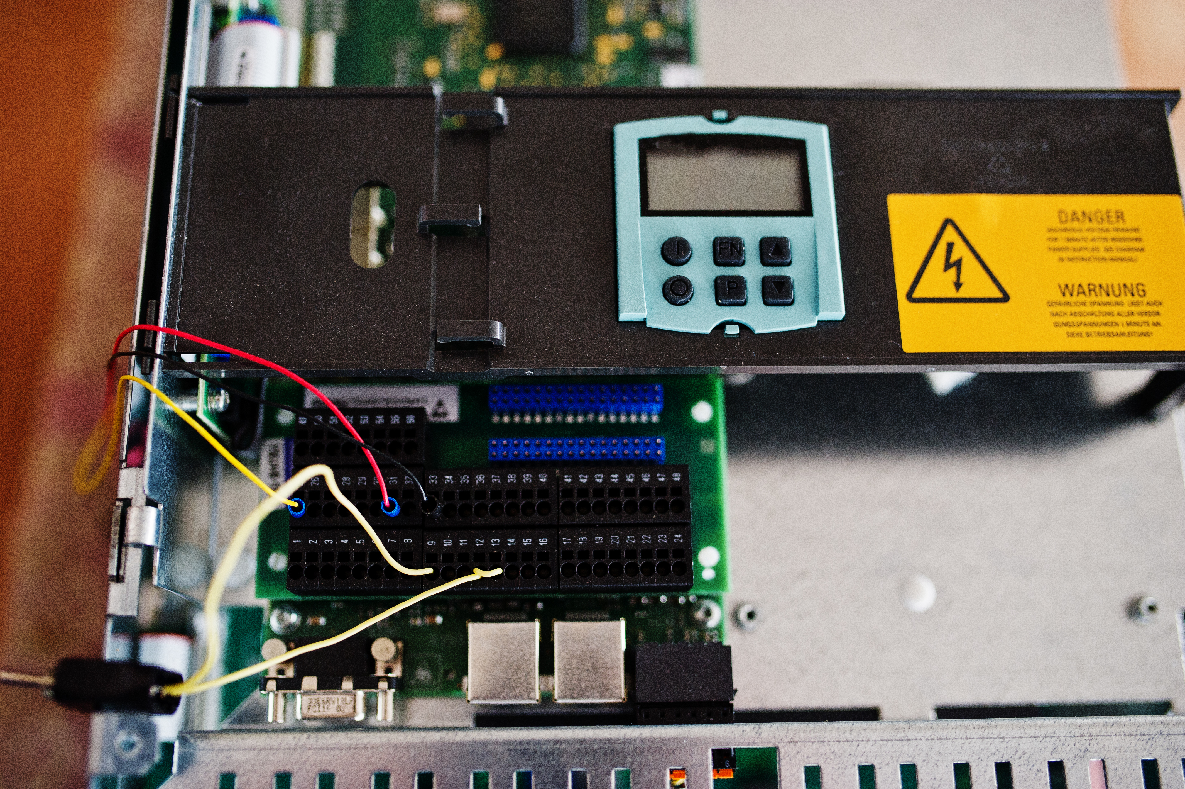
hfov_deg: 54.5
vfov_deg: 37.8
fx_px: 1151
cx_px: 592
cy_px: 394
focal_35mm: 35
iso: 640
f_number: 2
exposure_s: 1/400
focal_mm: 35
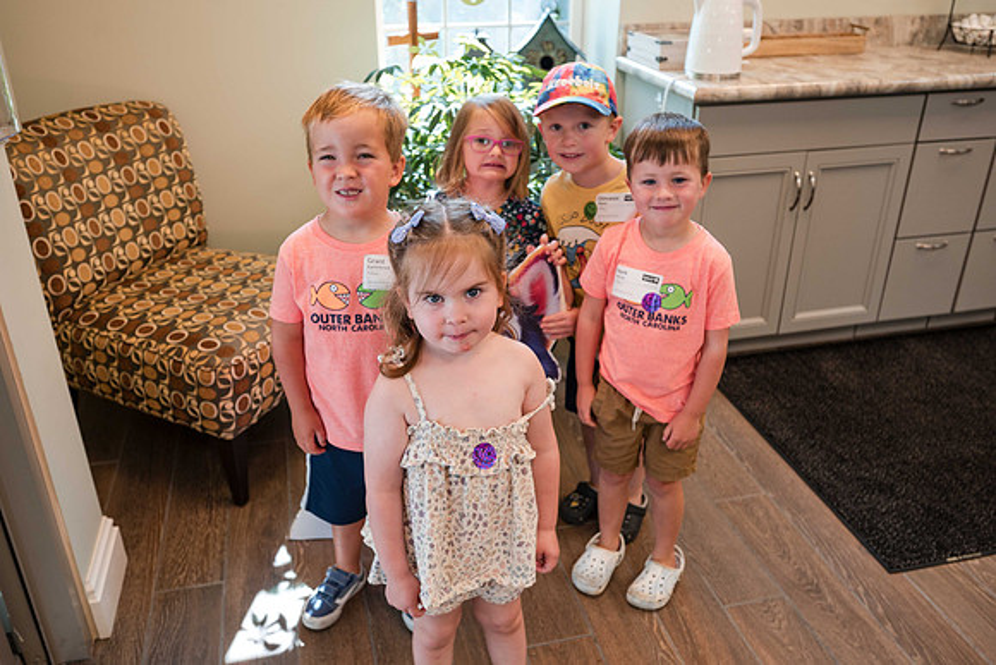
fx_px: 793
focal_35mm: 29
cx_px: 494
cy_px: 326
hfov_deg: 64.3
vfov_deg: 45.5
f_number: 4
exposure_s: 1/125
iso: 560
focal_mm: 26
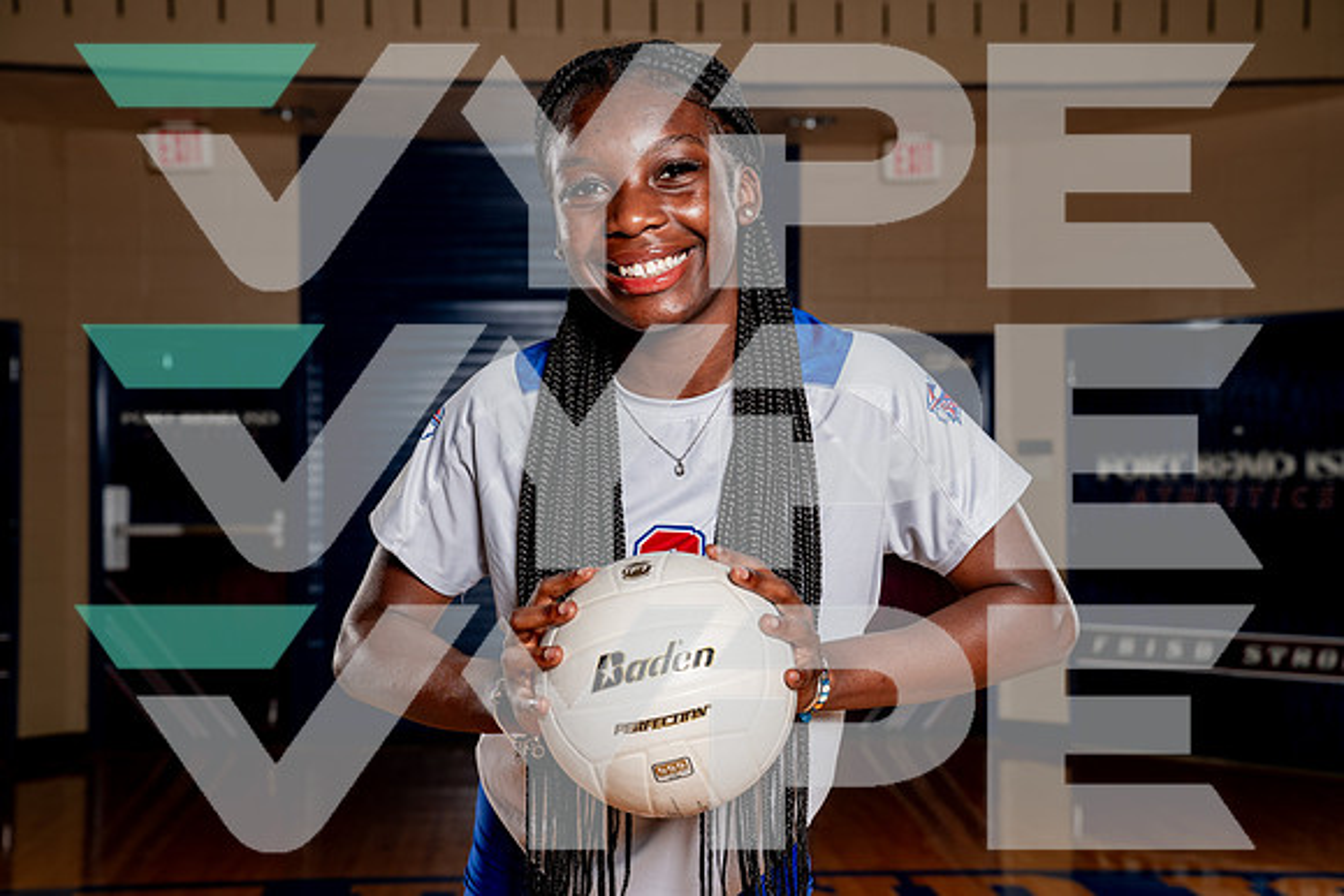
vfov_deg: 25.1
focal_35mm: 54
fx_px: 2016
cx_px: 672
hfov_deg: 36.9
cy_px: 448
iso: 200
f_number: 5.6
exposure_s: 1/250
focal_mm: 54
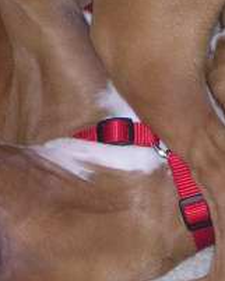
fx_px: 1730
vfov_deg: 9.3
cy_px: 126
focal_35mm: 208
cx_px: 84
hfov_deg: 7.4
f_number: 3.6
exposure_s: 1/60.1
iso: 145
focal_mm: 10.2
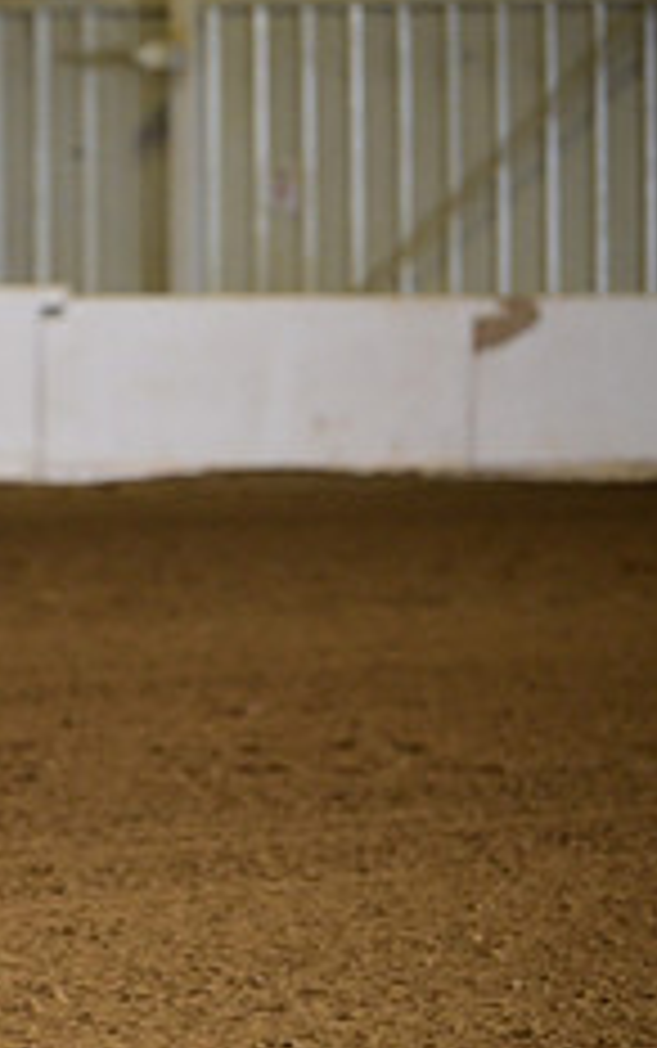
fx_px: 14498
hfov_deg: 2.6
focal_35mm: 507
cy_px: 551
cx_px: -644
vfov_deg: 4.1
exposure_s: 1/200
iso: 2500
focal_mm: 200
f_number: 4
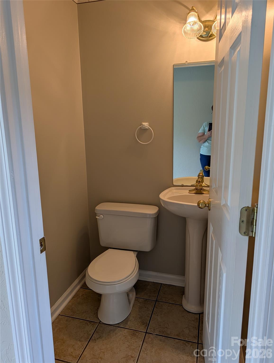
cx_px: 137
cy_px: 182
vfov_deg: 71.5
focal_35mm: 24
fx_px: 253
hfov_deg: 56.9
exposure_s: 1/120
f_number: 1.68
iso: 29
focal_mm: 6.9
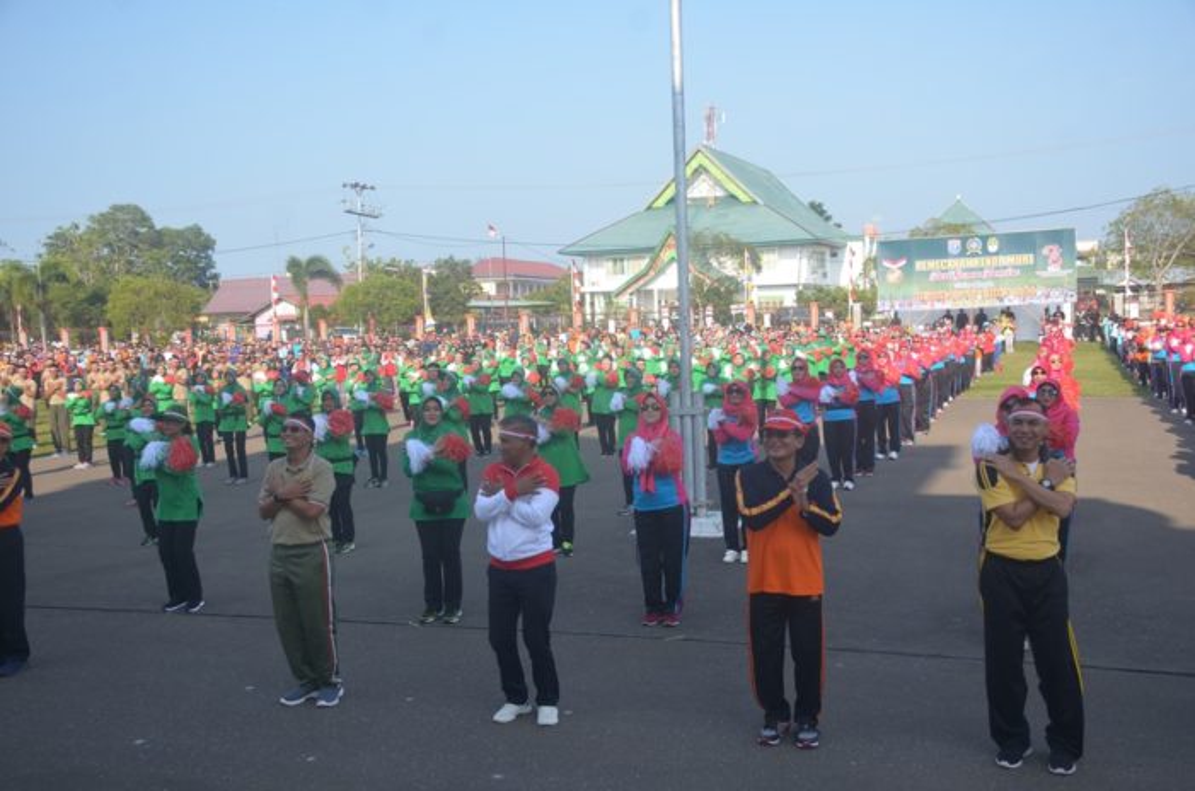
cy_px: 396
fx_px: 1292
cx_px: 598
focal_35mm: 39
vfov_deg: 34.0
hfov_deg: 49.6
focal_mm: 26
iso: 100
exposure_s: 1/250
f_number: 6.3
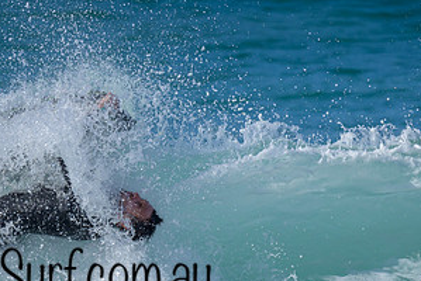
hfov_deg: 1.0
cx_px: 202
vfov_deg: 0.6
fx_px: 24945
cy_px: 276
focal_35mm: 2131
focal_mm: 800
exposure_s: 1/2000
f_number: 6.3
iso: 280
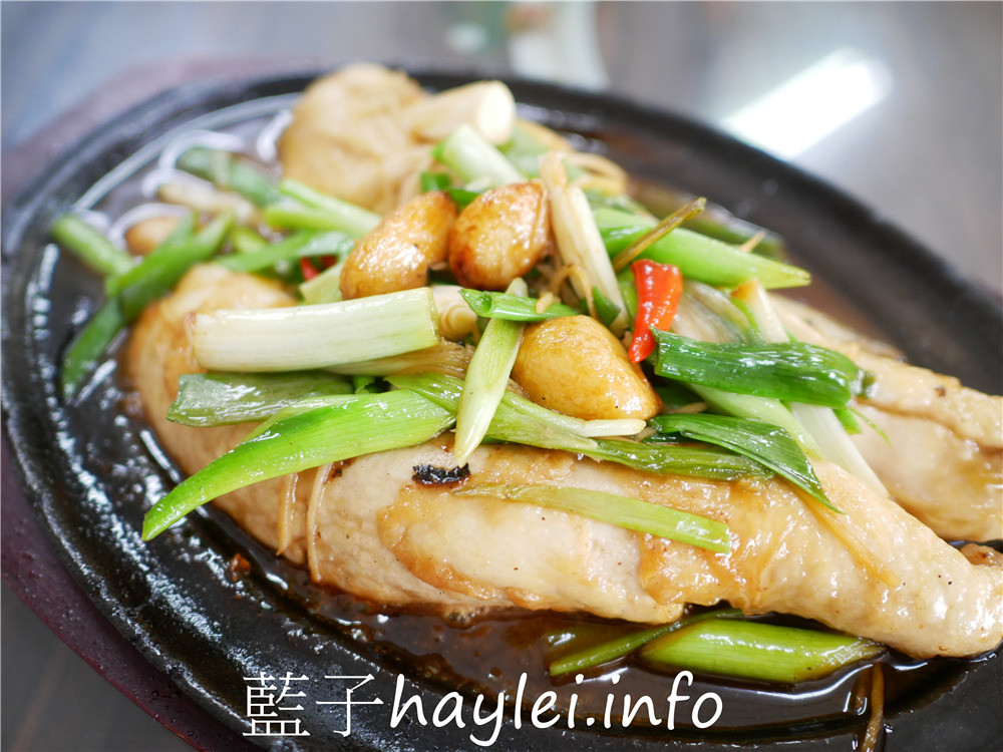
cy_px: 376
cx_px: 502
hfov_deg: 60.0
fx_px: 869
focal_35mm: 30
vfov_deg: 46.8
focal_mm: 15
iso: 400
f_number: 1.7
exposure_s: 1/60
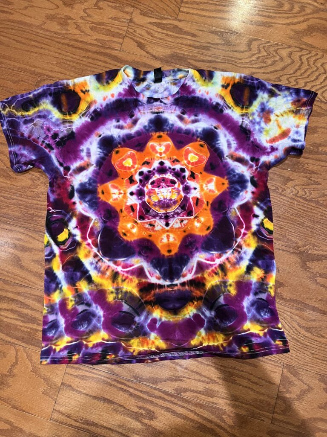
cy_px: 218
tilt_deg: -79.6
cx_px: 164
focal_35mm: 26
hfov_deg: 53.1
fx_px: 327
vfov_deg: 67.3
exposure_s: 1/42
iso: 250
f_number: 1.5
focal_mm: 5.7
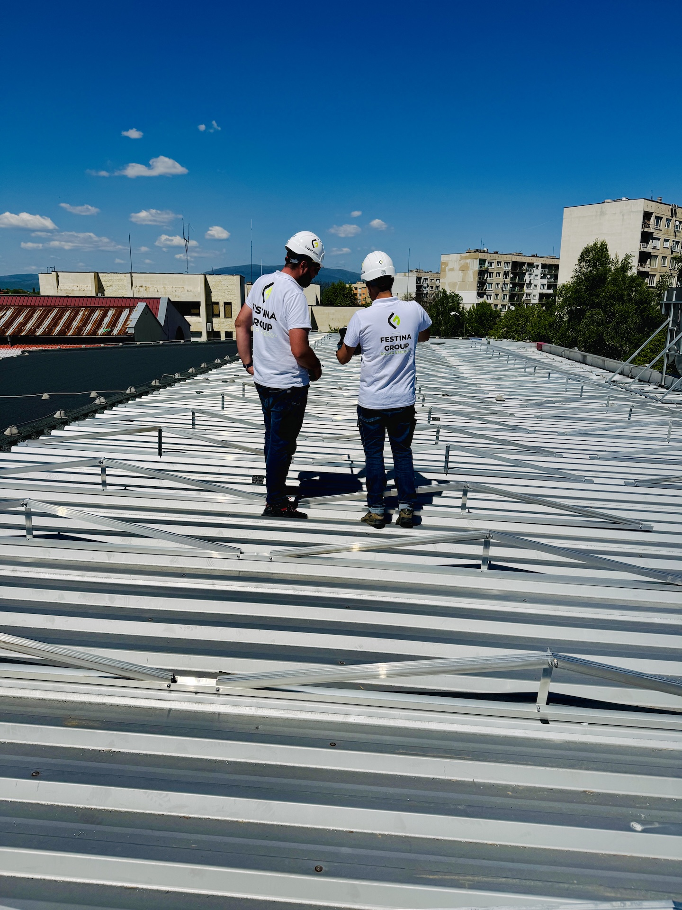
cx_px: 341
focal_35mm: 24
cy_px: 455
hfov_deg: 56.8
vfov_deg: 71.6
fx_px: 630
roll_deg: -1.5
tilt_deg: -14.2
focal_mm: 6.76
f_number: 1.78
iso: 64
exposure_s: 1/15152
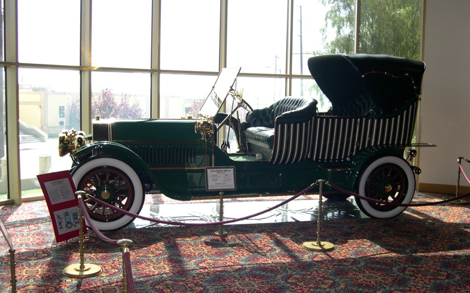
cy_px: 156
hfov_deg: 48.2
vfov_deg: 31.2
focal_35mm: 41
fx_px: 525
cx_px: 233
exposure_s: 1/353
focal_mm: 8
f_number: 2.8
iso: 141
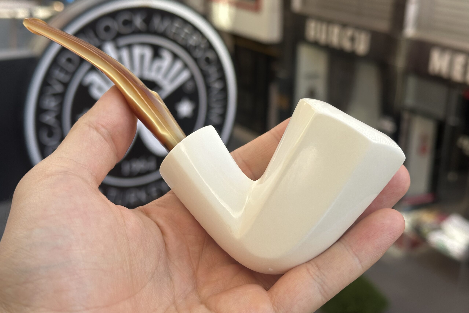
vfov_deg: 27.0
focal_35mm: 50
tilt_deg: -19.9
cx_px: 235
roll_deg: -1.2
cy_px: 155
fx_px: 651
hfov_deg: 39.6
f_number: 1.78
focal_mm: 6.86
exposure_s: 1/864
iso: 64
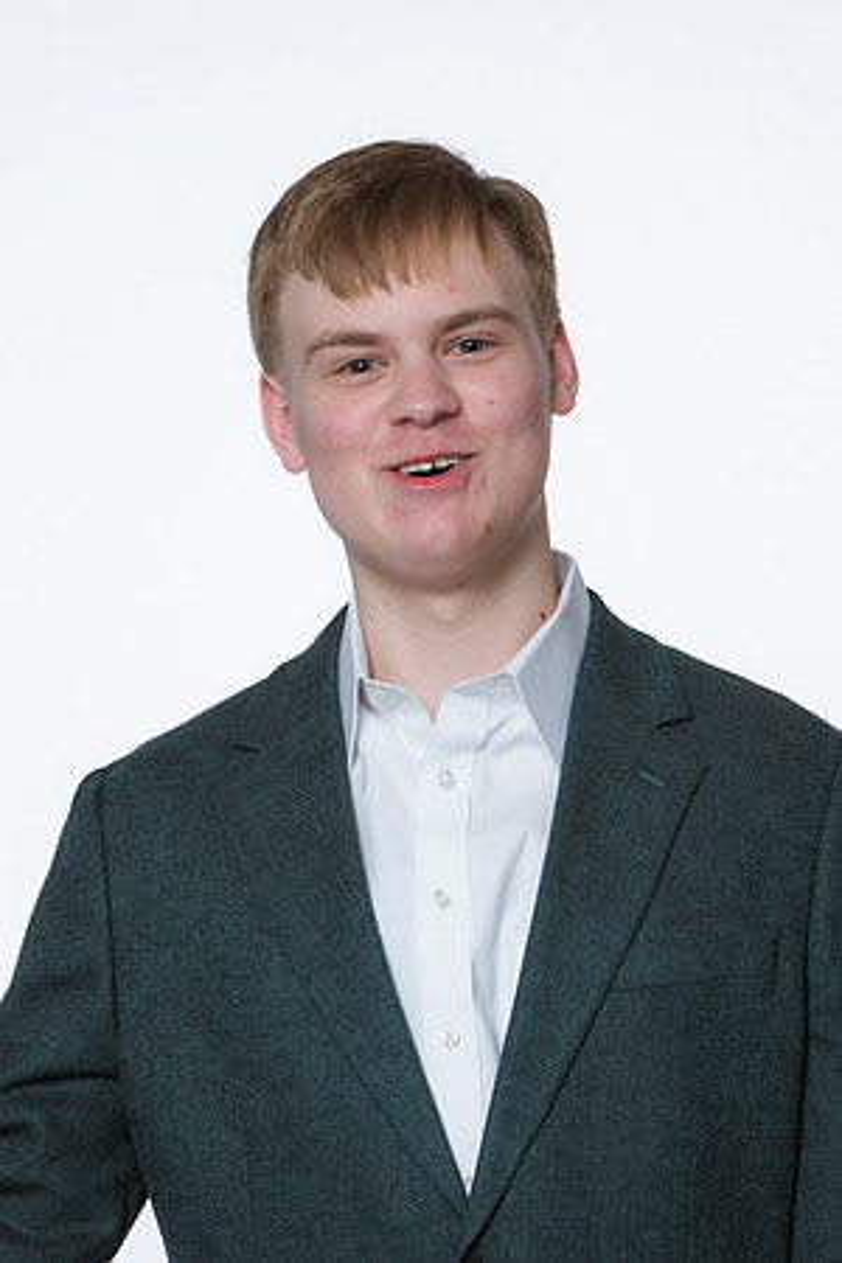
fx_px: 7016
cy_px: 632
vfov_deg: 10.3
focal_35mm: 200
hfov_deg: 6.9
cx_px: 421
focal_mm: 200
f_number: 7.1
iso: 400
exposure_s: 1/250
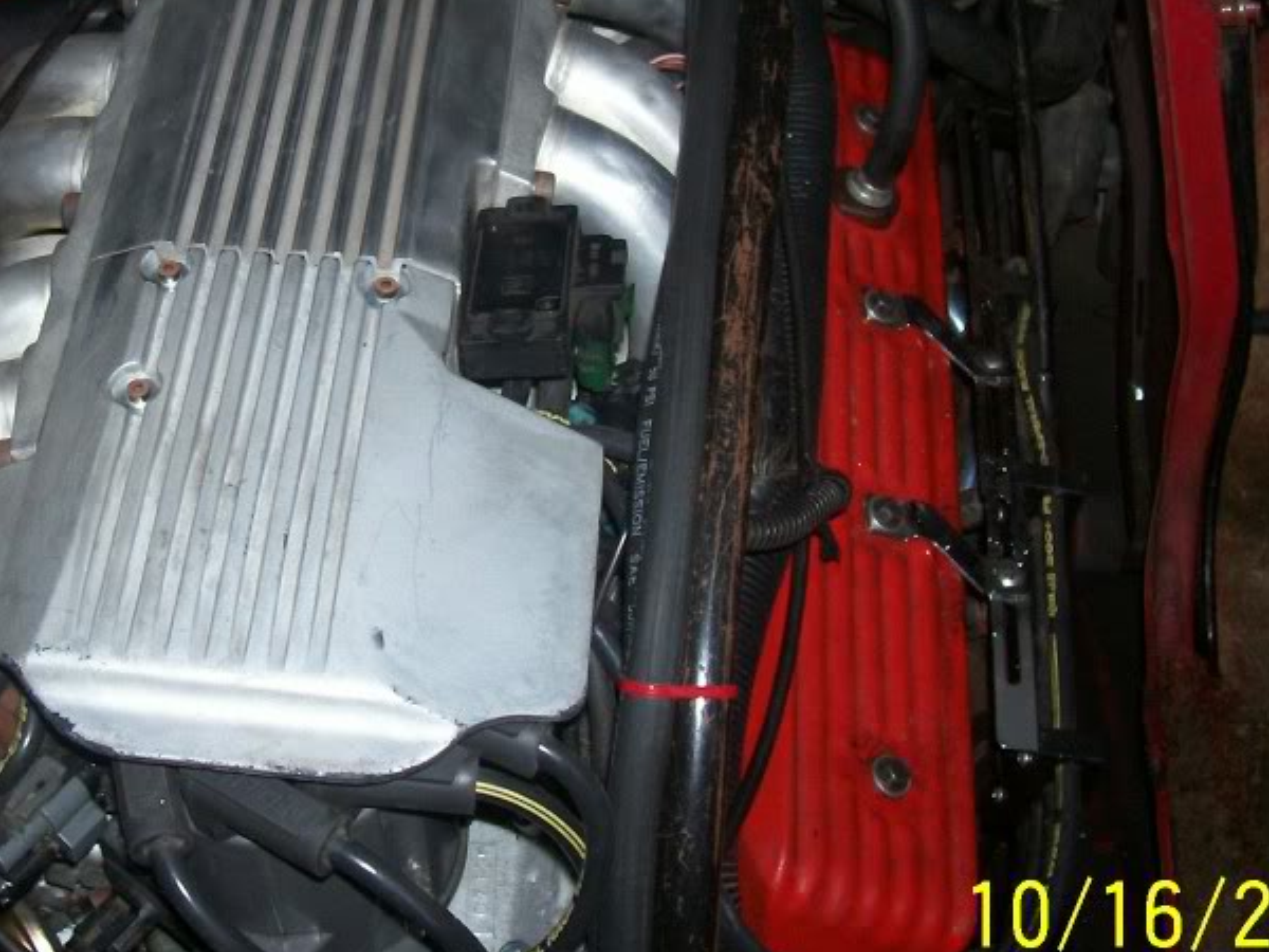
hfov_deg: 33.0
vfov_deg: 25.1
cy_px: 317
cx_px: 434
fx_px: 2126
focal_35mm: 58
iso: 80
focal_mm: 5.6
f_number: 2.7
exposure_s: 1/64
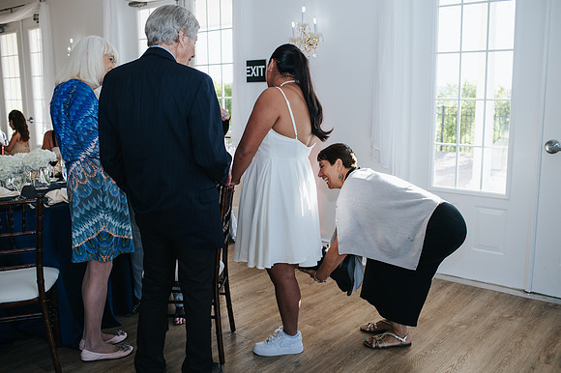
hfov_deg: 54.5
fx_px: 545
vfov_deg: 37.8
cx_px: 280
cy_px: 186
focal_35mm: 35
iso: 140
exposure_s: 1/200
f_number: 3.2
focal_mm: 35
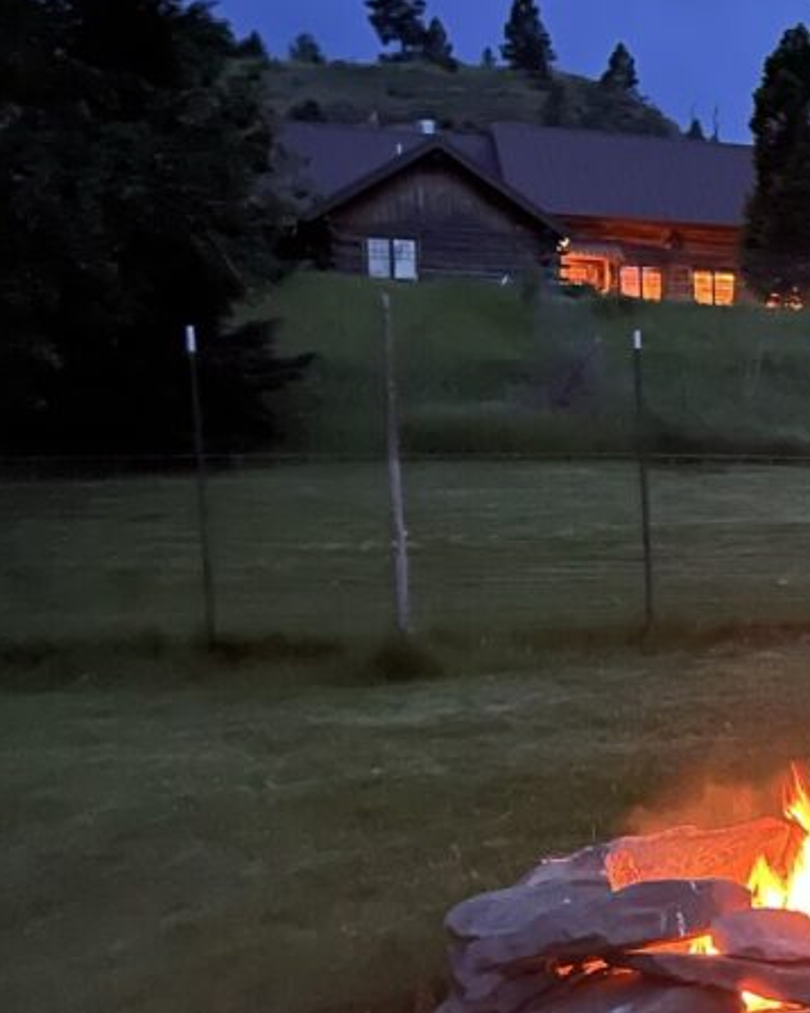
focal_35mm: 58
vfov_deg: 32.3
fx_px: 1739
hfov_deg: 22.4
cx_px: 1149
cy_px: 631
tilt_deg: -5.9
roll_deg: +0.4
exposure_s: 1/15
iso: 2500
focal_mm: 5.7
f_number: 1.5
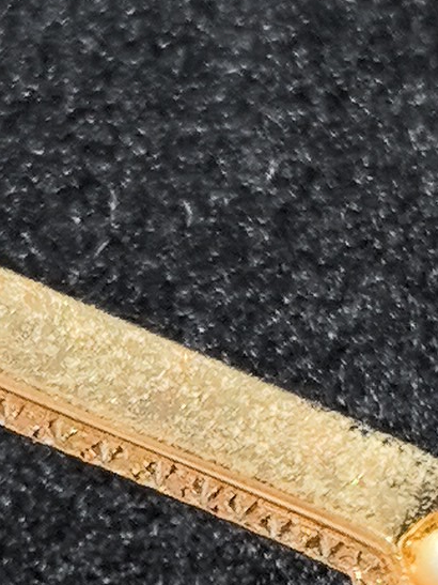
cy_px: 609
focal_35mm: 232
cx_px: 59
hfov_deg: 6.4
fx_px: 3916
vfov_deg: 8.5
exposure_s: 1/854
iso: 50
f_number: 2
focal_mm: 6.98
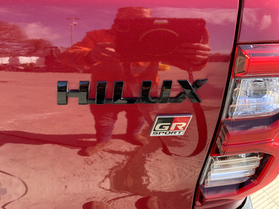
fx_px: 234
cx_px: 140
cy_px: 104
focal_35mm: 29
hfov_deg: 61.7
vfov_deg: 48.2
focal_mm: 3
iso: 16
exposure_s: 1/159
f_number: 1.8
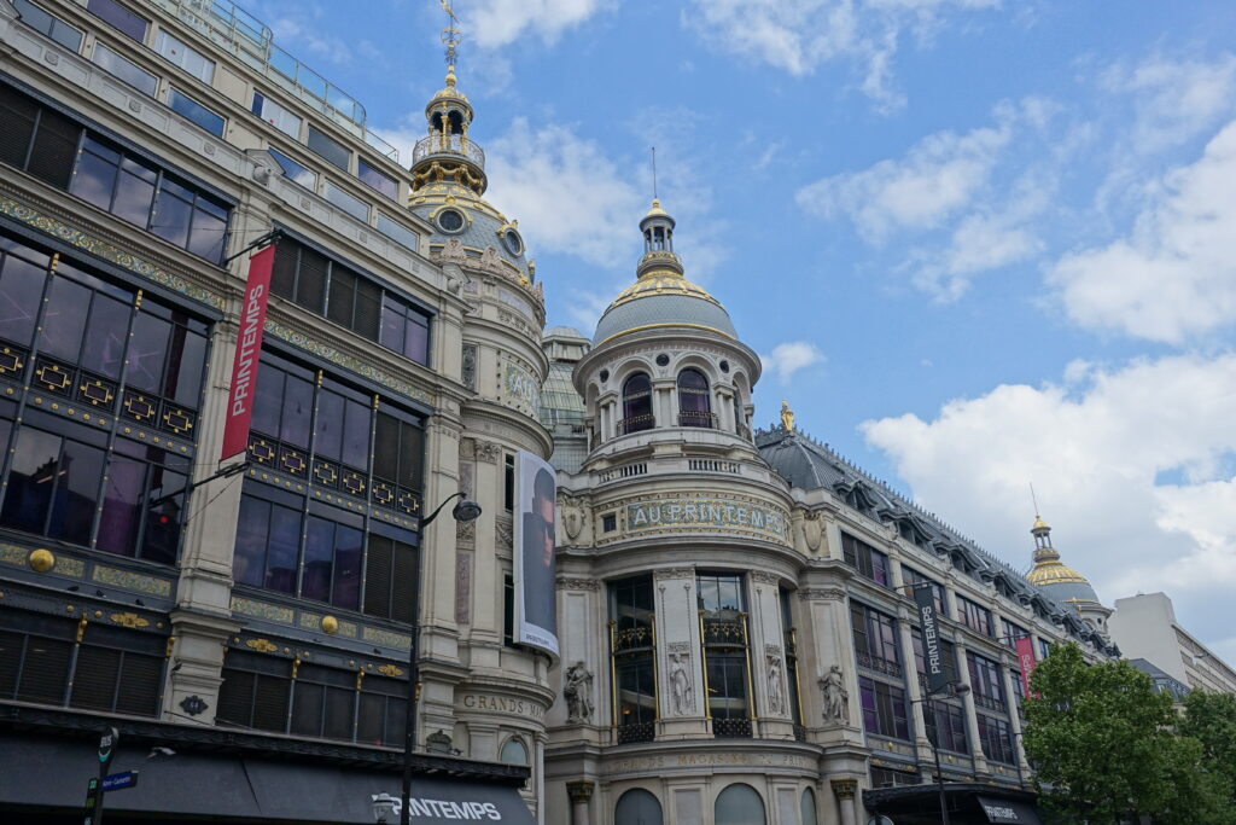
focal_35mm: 32
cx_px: 618
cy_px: 412
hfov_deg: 58.7
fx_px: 1099
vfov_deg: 41.1
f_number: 4
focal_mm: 11.56
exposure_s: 1/640
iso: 125
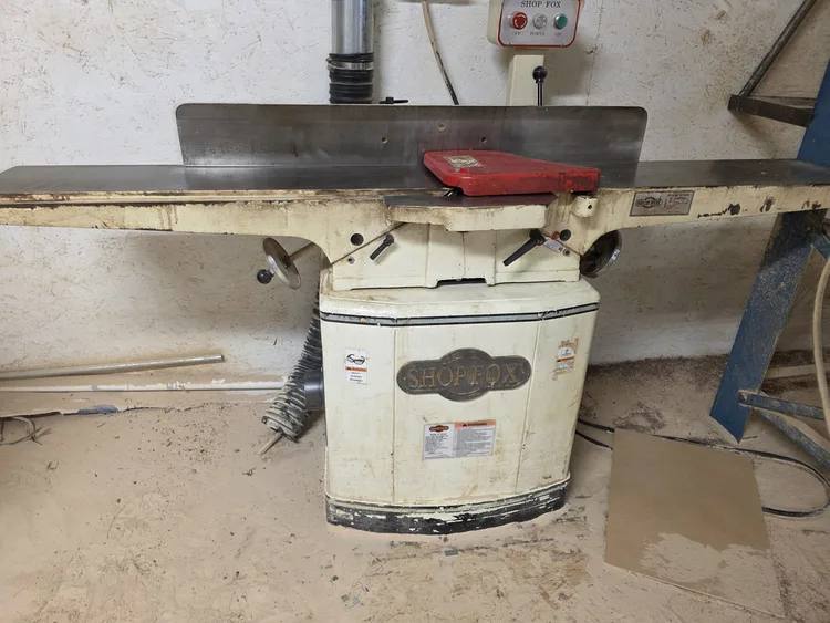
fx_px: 552
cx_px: 415
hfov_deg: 73.9
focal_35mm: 23
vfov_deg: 58.9
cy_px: 312
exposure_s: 1/120
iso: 320
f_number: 1.7
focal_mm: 6.3
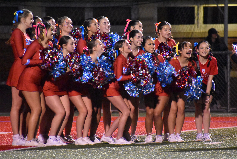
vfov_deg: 3.1
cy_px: 80
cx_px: 118
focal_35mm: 450
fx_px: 2965
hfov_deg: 4.6
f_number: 6.3
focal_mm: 300
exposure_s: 1/250
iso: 12800
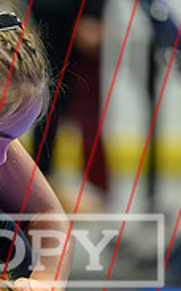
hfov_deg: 1.7
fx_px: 6258
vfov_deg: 2.7
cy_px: 284
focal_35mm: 791
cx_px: -158
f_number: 2.8
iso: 2800
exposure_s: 1/800
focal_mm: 200
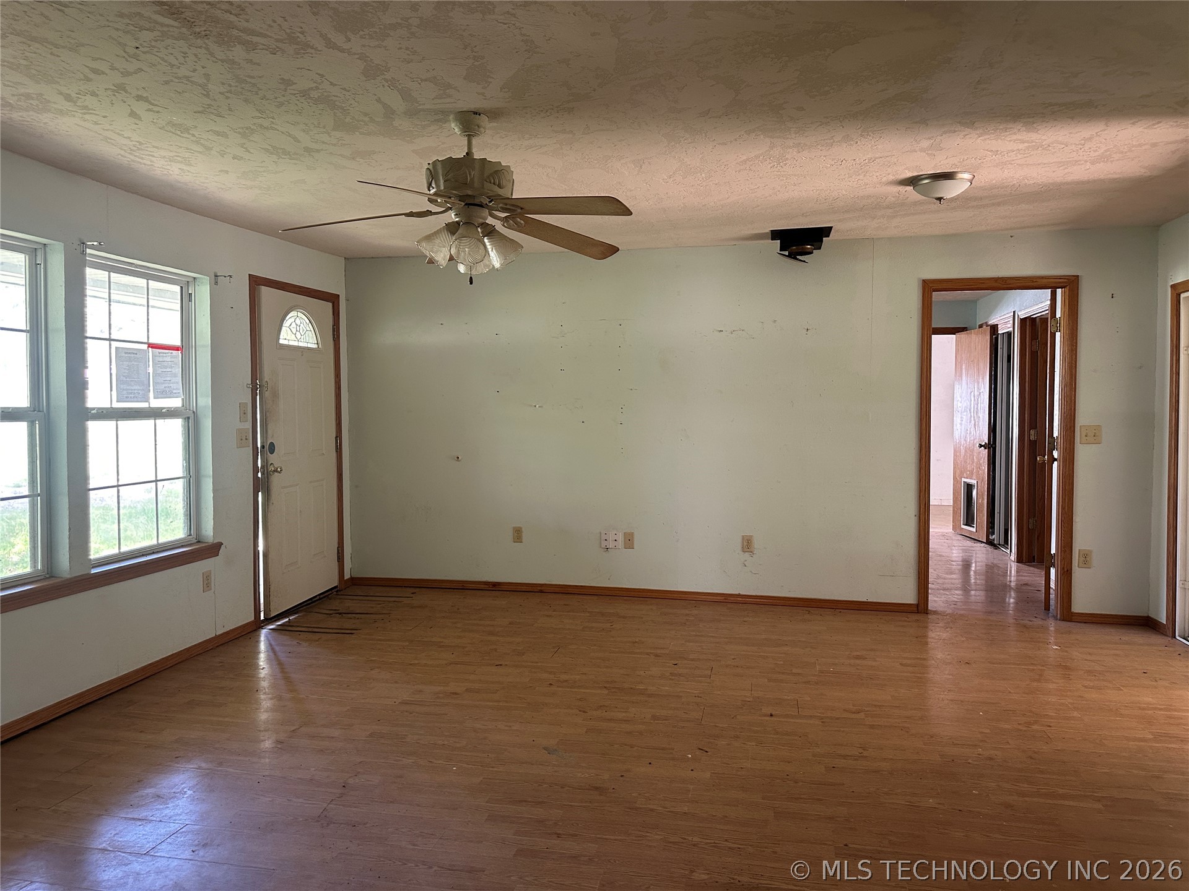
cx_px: 594
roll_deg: -0.9
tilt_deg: -2.7
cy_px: 446
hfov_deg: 71.6
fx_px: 824
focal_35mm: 24
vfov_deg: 56.8
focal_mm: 6.86
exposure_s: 1/60
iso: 250
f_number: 1.78
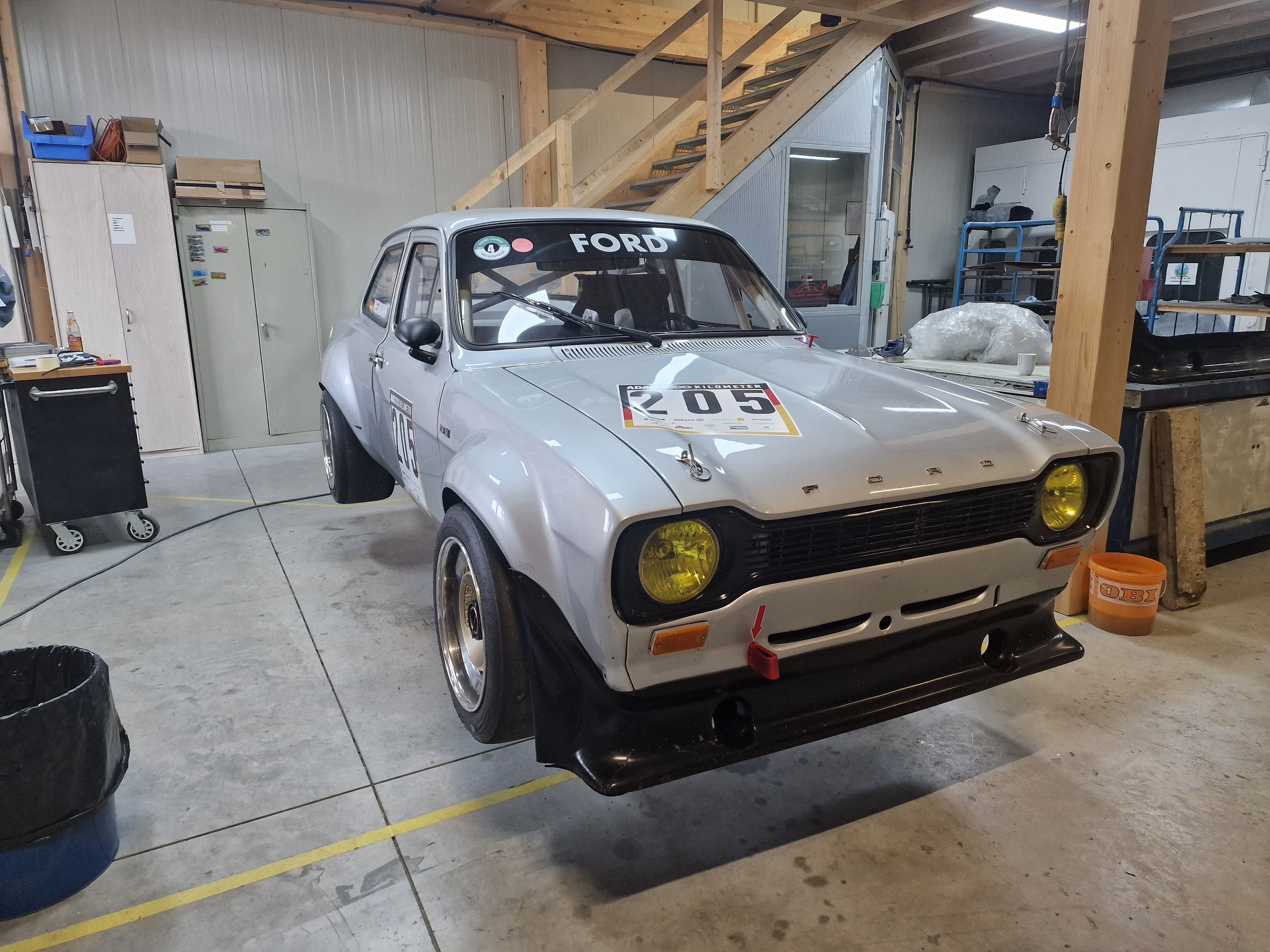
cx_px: 635
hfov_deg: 73.9
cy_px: 476
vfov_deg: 58.9
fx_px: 844
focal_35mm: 23
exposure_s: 1/100
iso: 320
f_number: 1.8
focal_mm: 6.4
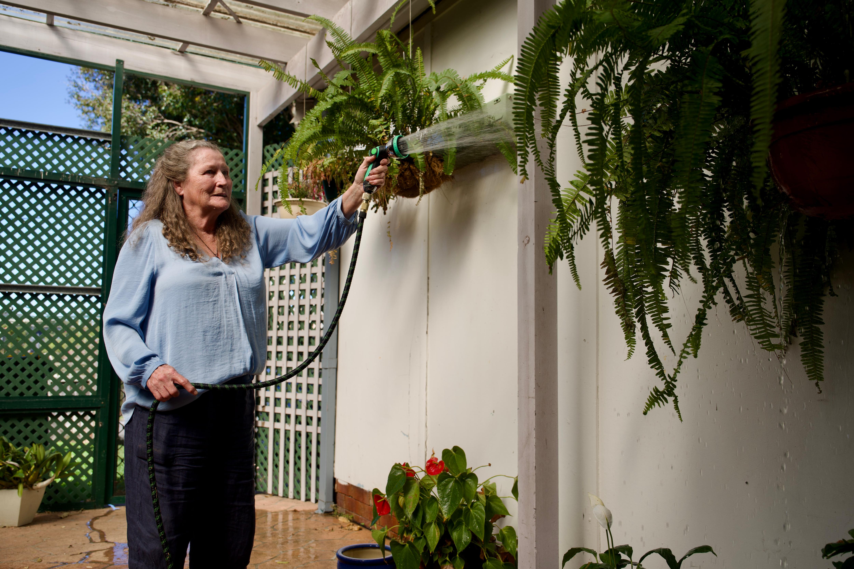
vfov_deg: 41.1
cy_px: 284
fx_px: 759
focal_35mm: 32
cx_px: 427
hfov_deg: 58.7
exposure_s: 1/320
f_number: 4.5
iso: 100
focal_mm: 32
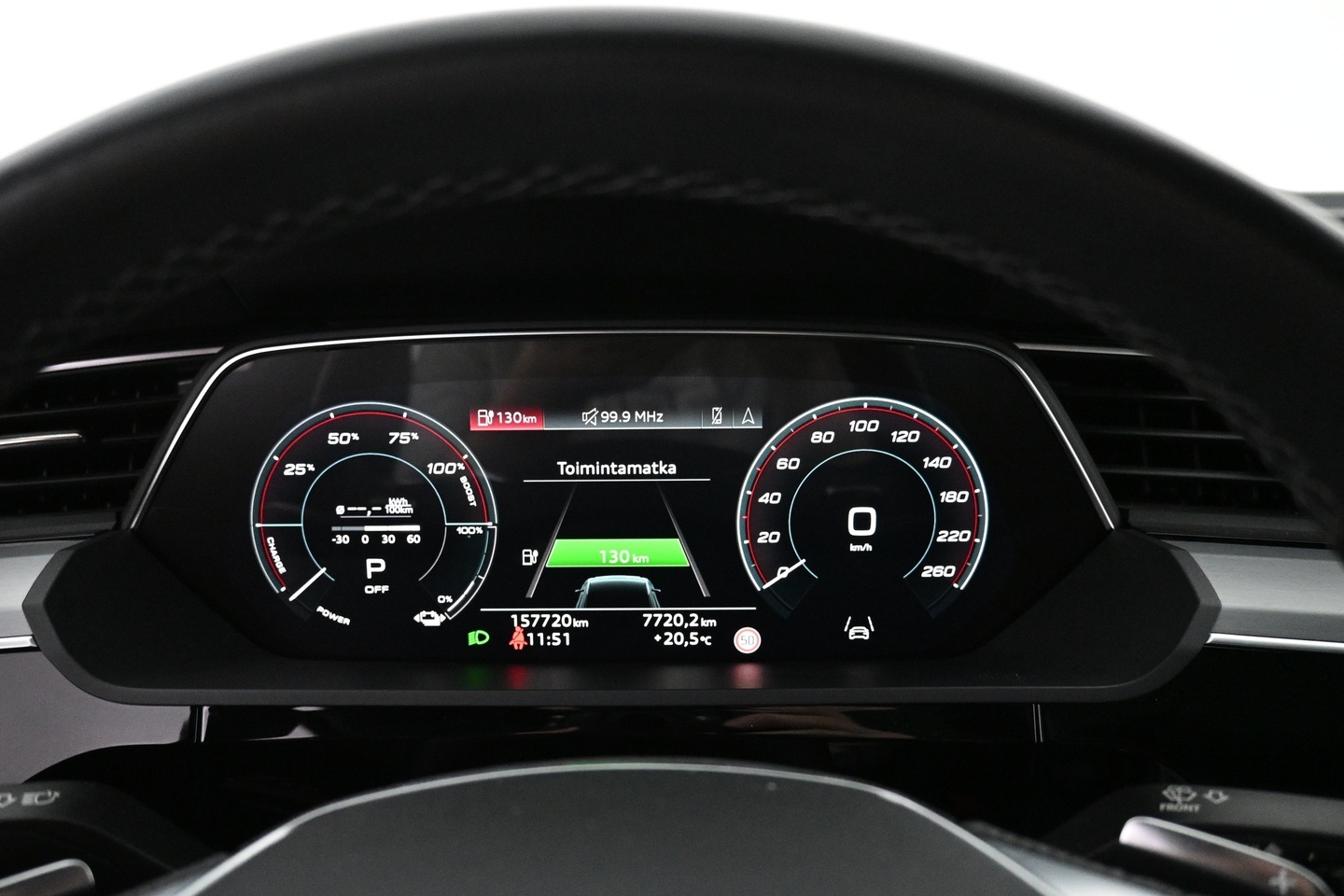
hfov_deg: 67.3
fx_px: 1008
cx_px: 618
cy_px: 433
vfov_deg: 47.9
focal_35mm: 27
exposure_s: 1/80
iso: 4000
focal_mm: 16
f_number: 3.5
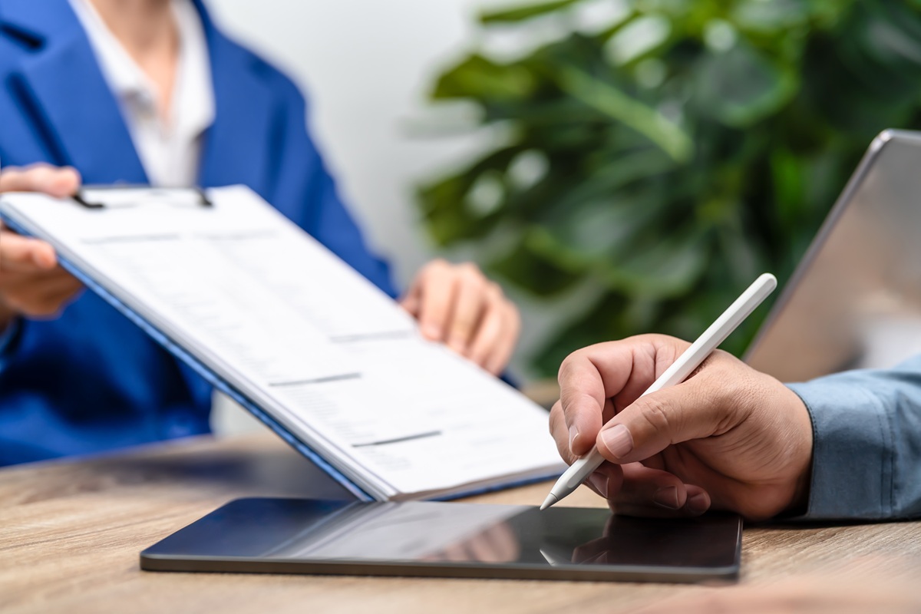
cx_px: 460
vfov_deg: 18.2
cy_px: 307
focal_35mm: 75
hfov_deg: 27.0
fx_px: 1919
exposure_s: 1/100
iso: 200
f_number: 2.8
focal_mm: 75
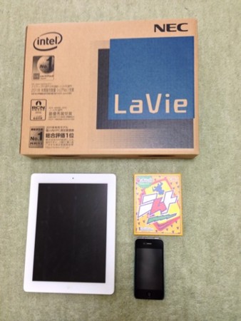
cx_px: 120
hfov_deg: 43.0
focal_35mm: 33
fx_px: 306
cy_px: 160
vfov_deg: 55.3
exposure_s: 1/24
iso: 50
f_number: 2.4
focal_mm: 4.13
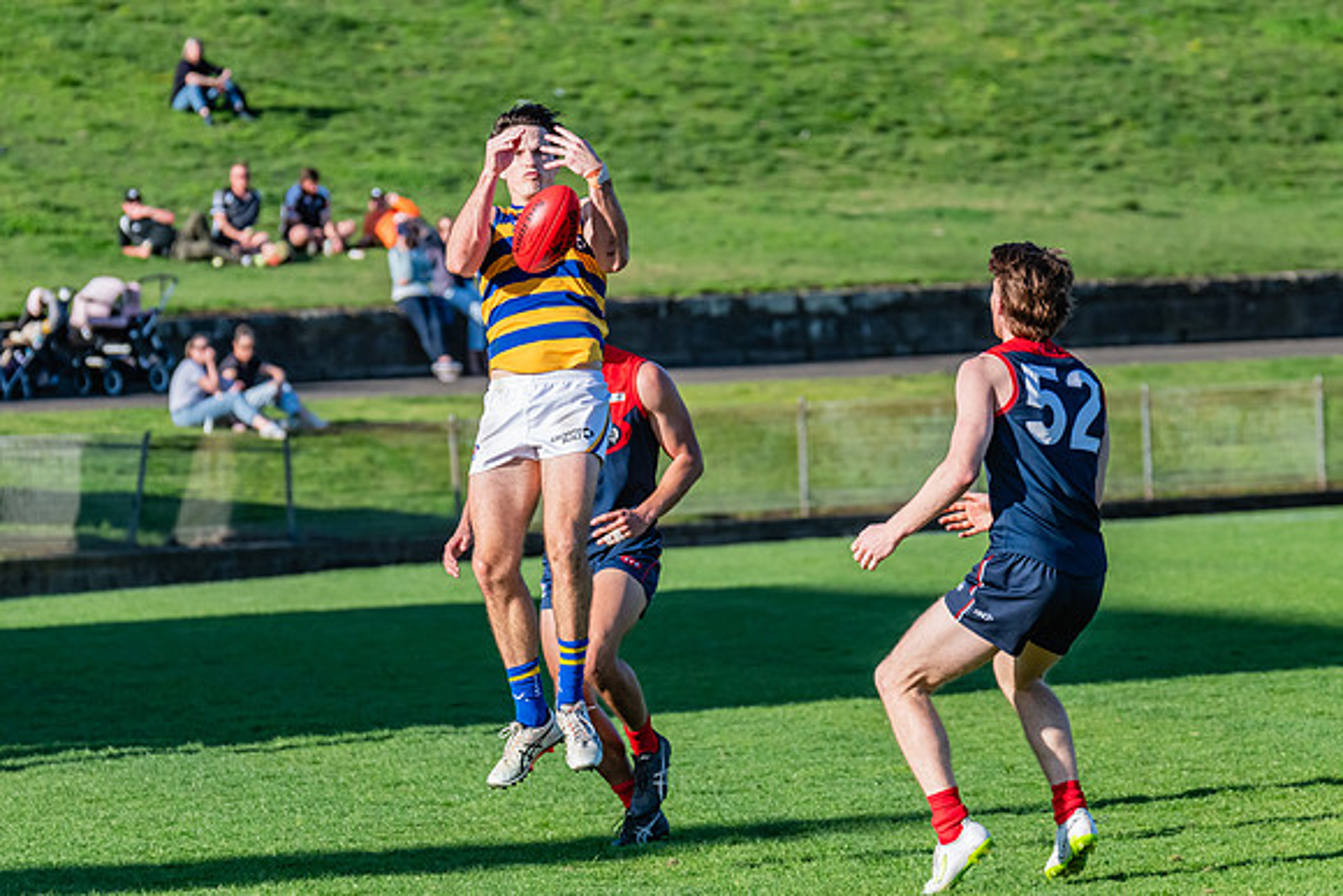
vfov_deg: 4.0
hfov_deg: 6.0
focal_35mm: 346
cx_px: 567
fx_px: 12920
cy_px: 326
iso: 800
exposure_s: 1/1600
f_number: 8
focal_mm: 270
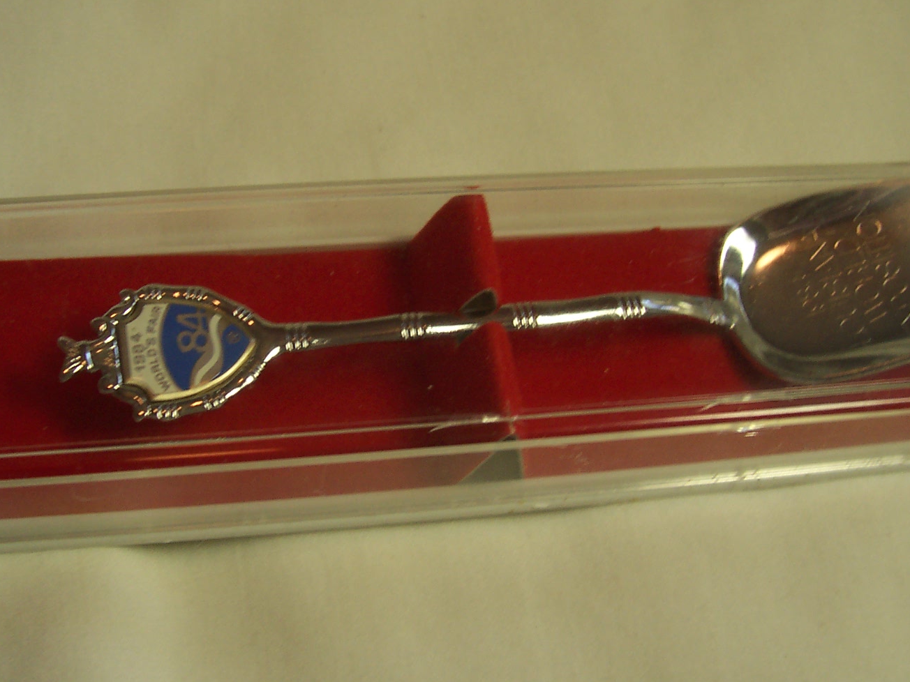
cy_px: 352
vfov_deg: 30.9
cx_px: 380
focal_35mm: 47
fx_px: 1236
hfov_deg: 40.3
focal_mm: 5.6
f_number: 2.8
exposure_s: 1/90
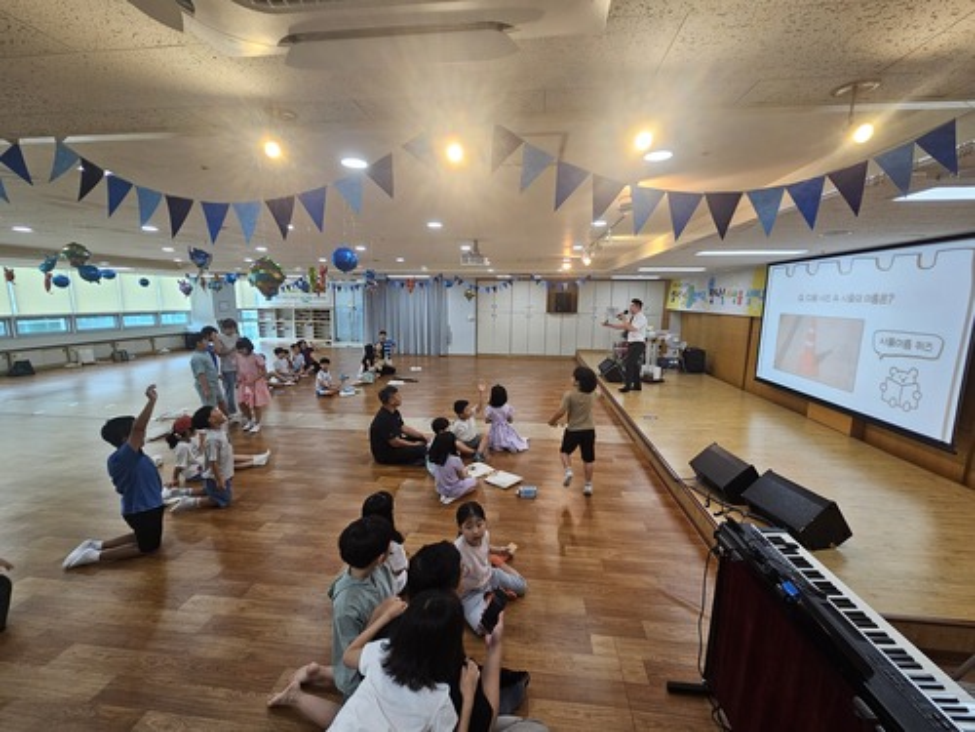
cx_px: 488
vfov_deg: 89.9
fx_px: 366
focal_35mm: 13
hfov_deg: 106.2
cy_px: 366
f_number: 2.2
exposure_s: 1/60
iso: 100
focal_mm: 2.2
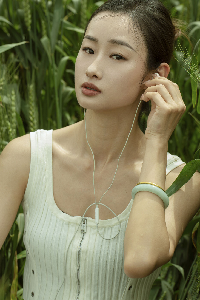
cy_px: 158
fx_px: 1141
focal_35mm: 137
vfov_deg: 15.0
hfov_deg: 10.0
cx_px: 97
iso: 50
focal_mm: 129
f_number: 5.6
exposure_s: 1/160
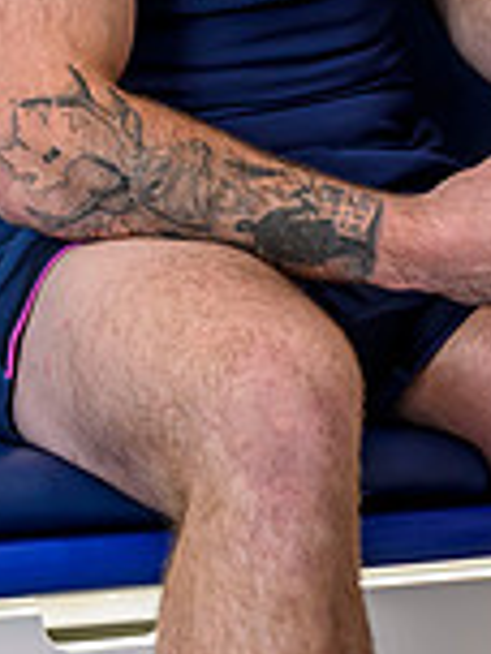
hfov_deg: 3.4
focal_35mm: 435
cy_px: -188
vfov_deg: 4.5
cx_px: 1189
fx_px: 8227
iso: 2000
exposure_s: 1/125
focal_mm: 105
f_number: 3.5
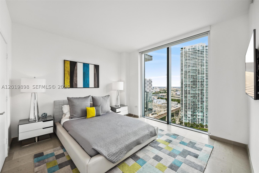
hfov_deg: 104.3
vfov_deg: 81.2
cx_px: 130
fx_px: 101
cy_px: 86
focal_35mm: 14
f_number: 9
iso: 200
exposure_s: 1/30
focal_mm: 14
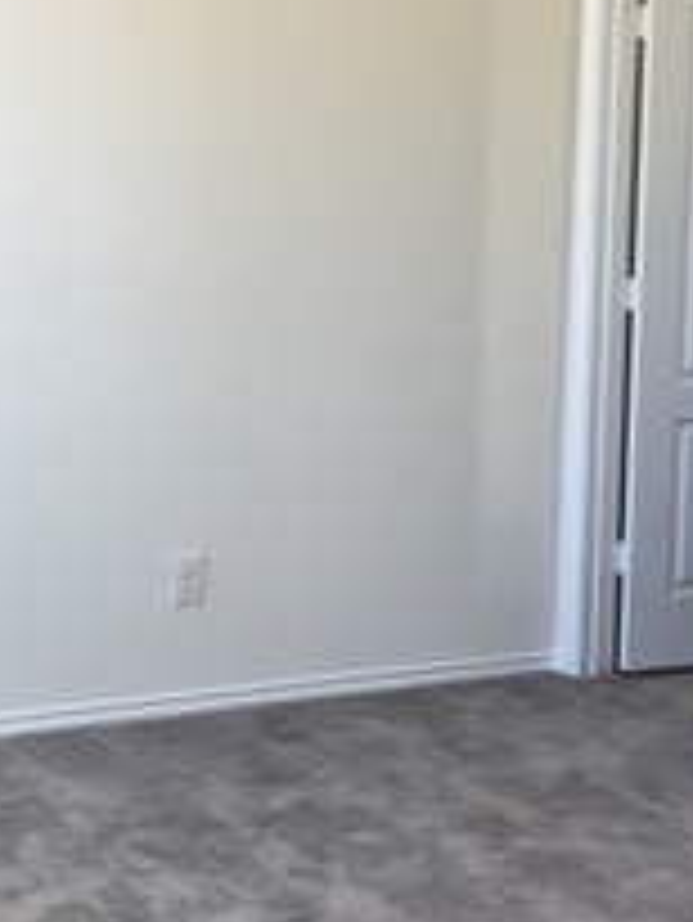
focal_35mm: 68
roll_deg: -3.0
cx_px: 342
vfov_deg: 28.5
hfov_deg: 21.6
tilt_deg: -4.5
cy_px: 360
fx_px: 1813
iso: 40
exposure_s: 1/30
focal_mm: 4.15
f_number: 2.2
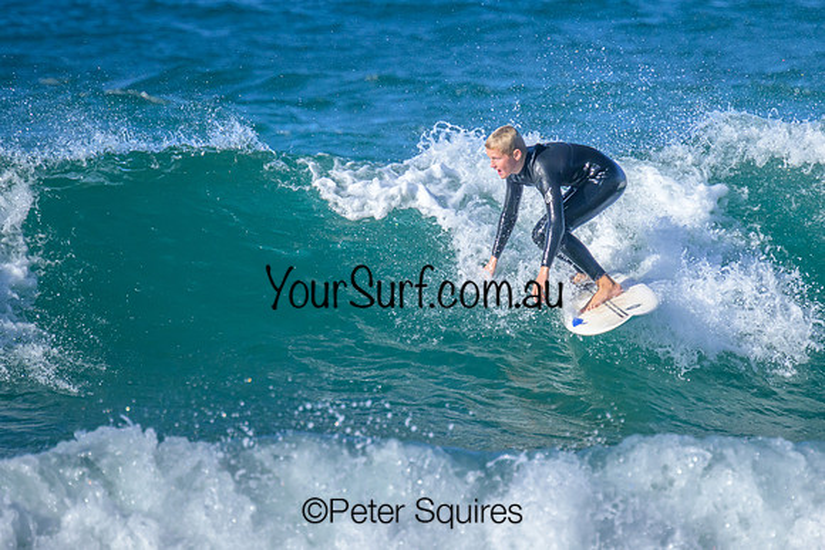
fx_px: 25215
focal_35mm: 1100
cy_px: 172
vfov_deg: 1.3
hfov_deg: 1.9
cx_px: 491
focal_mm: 800
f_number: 11
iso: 1600
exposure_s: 1/2000
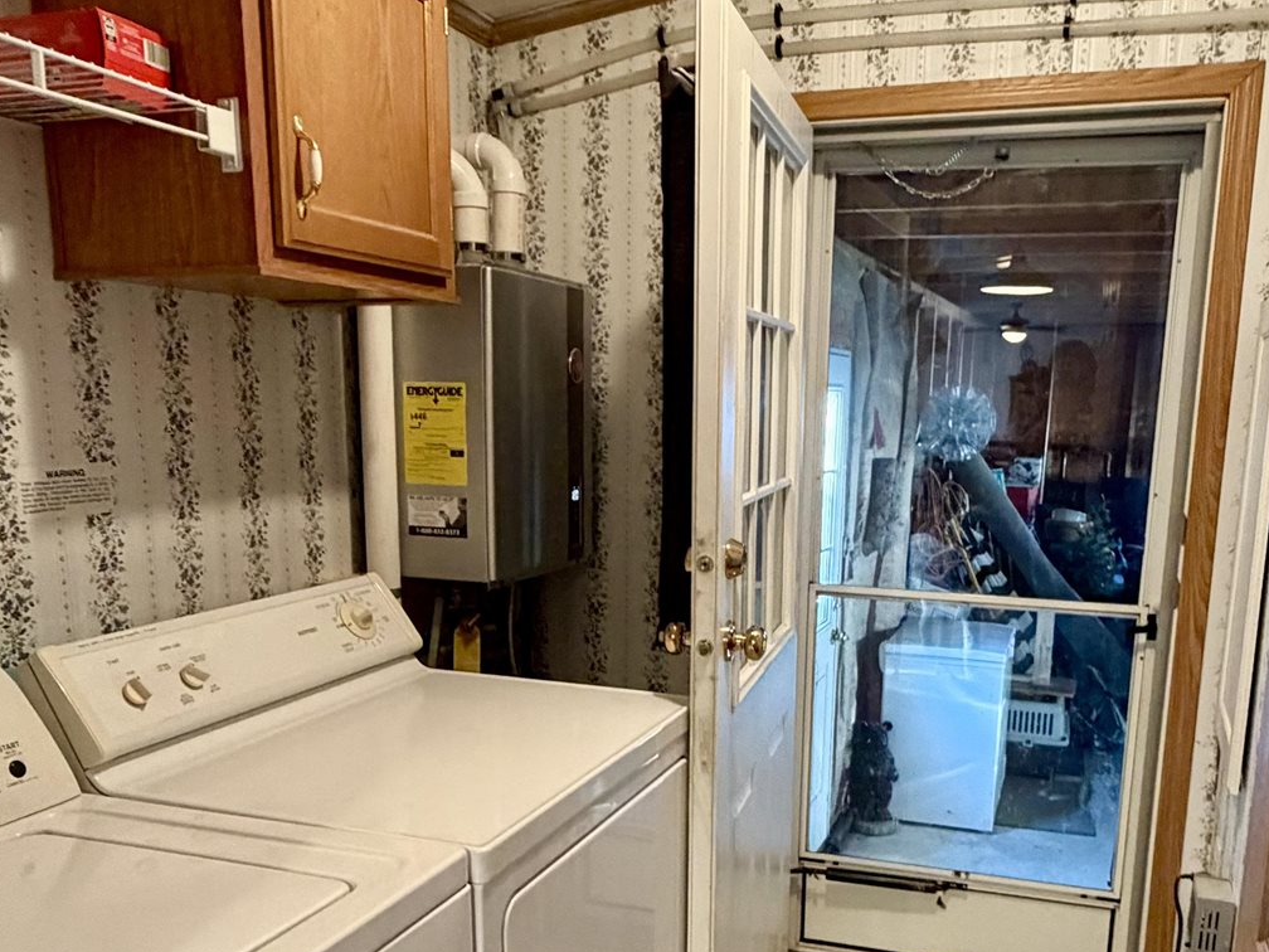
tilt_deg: -12.5
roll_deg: -1.3
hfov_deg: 56.6
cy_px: 643
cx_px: 716
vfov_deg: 43.5
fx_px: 1173
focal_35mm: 32
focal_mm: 2.22
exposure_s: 1/60
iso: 500
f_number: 2.2
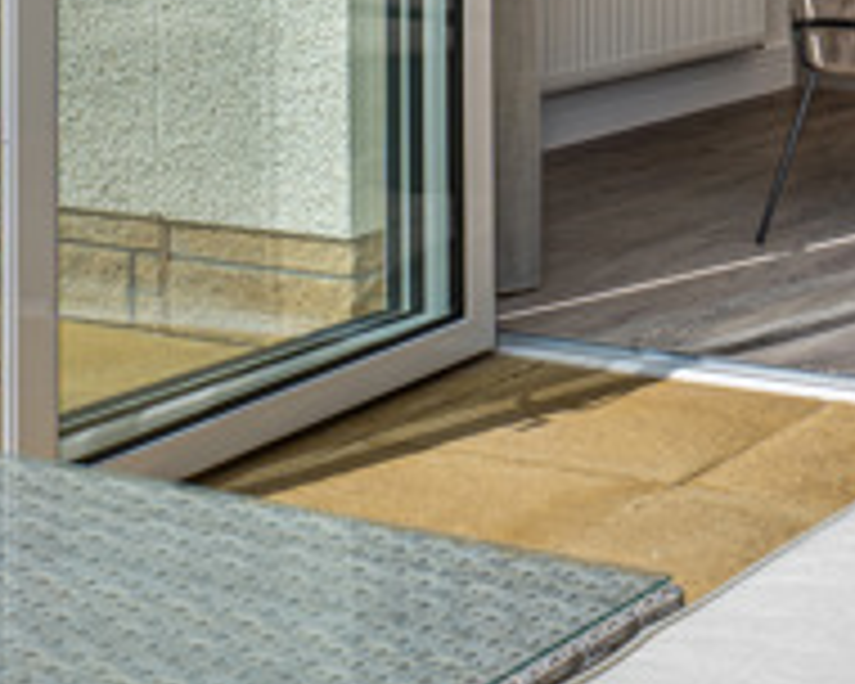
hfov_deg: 22.0
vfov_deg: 18.7
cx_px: 1228
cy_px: -279
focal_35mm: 74
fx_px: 1873
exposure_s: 1/1250
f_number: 8
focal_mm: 20
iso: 50
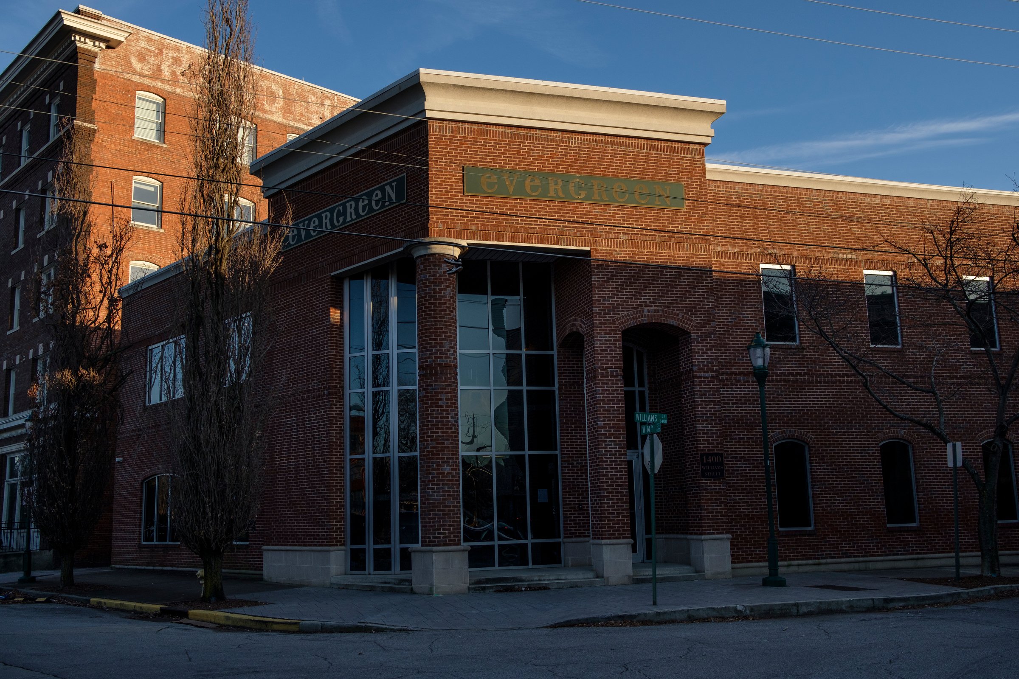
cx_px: 510
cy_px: 340
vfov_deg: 37.9
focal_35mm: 35
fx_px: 991
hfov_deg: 54.4
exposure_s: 1/640
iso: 200
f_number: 5.6
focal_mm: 23
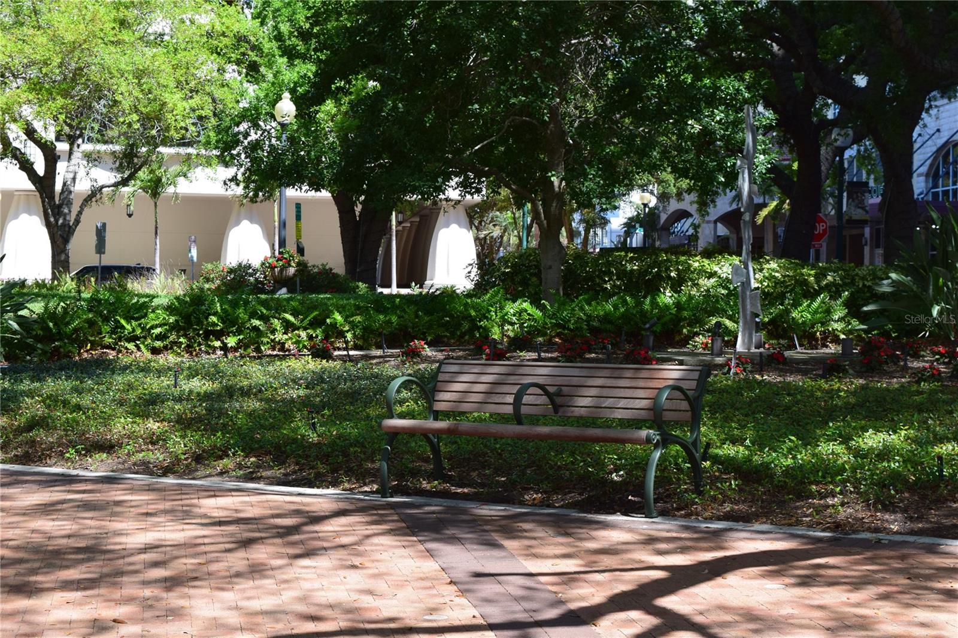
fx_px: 1915
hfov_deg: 28.1
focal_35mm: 72
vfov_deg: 18.9
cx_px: 479
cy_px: 319
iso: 400
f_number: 10
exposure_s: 1/320
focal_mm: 48
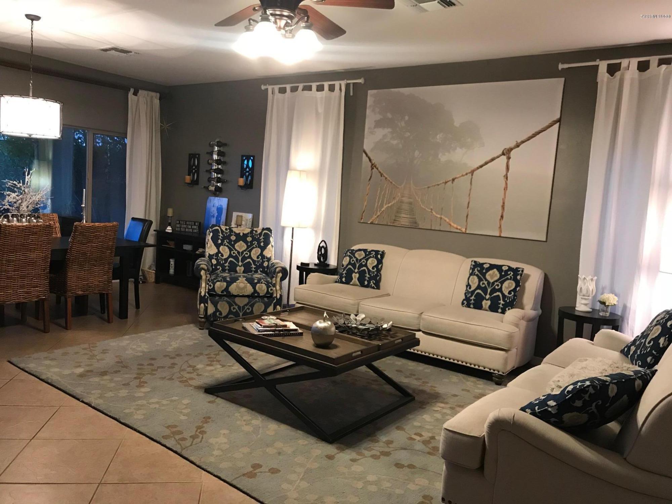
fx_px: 544
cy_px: 252
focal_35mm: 28
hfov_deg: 63.4
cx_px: 336
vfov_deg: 49.7
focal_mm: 3.99
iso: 64
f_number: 1.8
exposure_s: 1/15
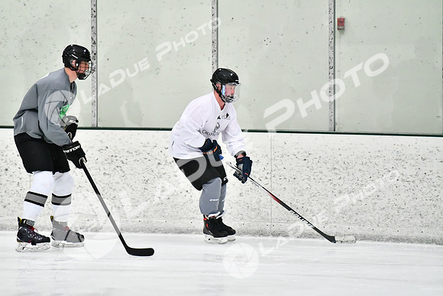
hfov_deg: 7.2
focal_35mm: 285
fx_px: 3508
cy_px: 148
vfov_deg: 4.8
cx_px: 222
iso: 6400
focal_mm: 190
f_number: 2.8
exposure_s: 1/1600
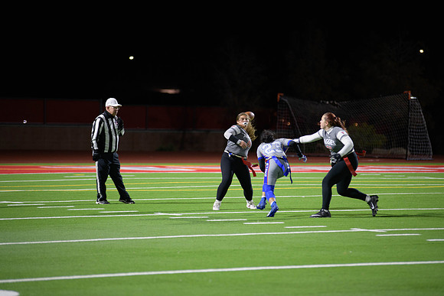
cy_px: 148
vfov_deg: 8.1
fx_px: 2097
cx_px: 222
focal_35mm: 170
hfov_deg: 12.1
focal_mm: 170
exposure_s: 1/200
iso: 1400
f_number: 2.8
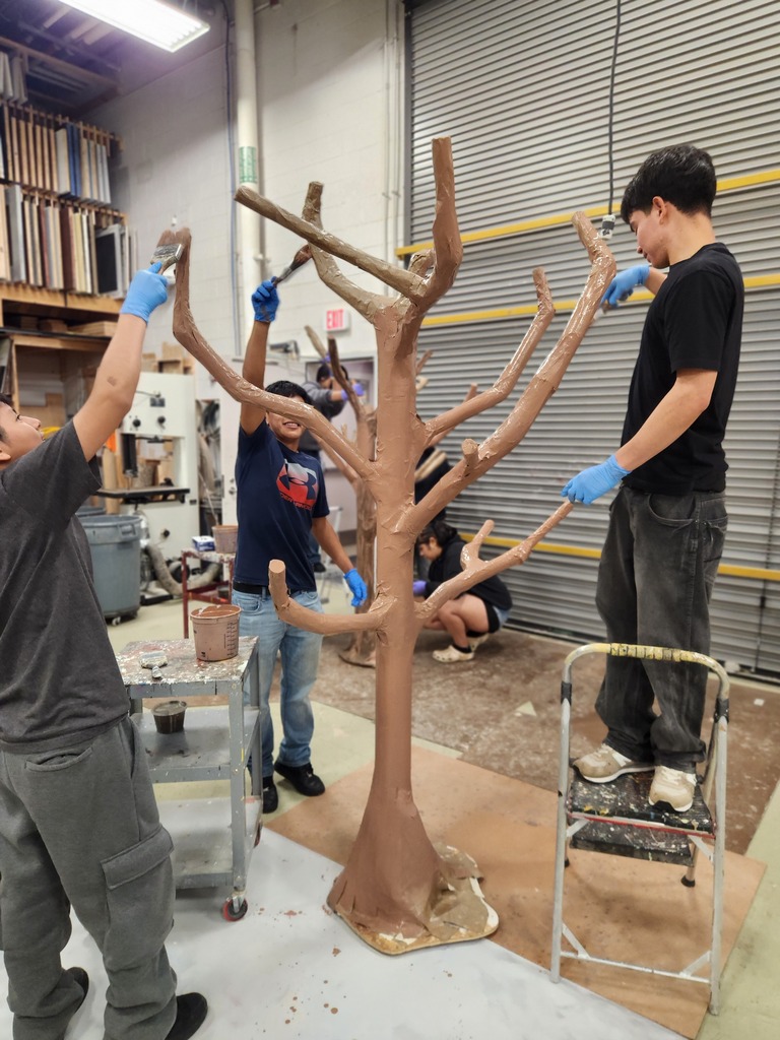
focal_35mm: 23
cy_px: 520
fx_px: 691
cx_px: 390
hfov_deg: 58.9
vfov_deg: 73.9
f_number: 1.8
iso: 250
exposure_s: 1/60
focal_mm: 5.4
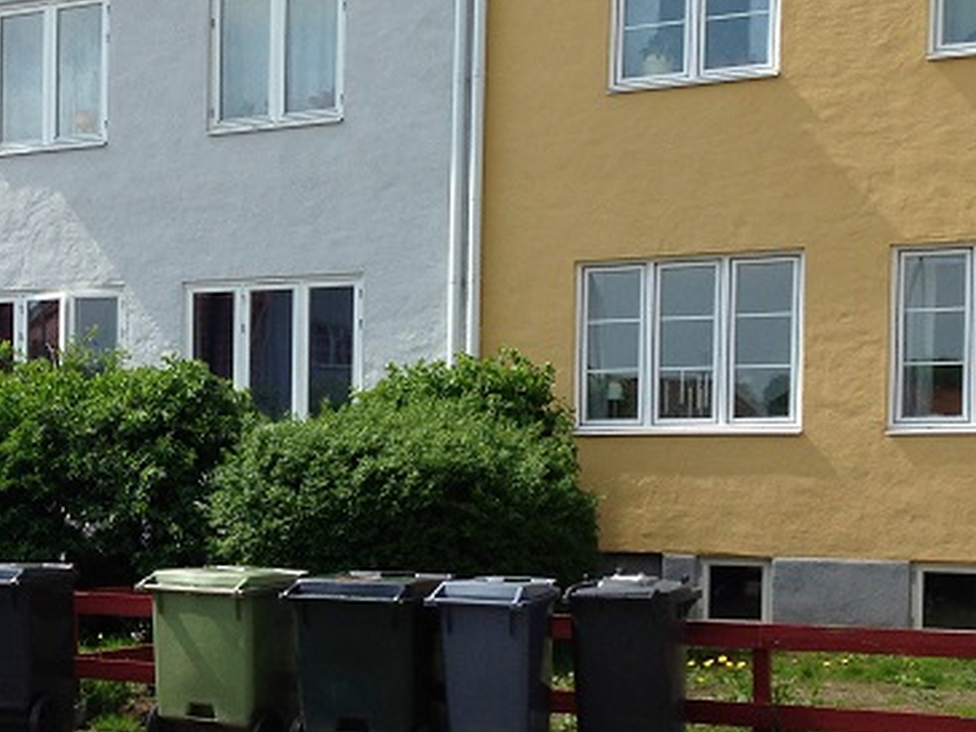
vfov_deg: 19.8
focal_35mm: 74
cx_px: -29
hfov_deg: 24.9
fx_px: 2086
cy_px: 544
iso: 50
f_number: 2.4
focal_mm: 4.13
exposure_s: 1/1372
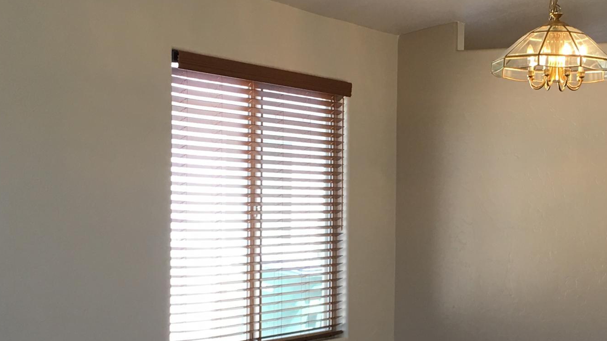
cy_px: 238
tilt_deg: -0.1
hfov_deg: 29.0
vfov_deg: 16.9
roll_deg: -1.2
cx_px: 494
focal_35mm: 71
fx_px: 1143
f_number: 2.2
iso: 32
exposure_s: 1/40
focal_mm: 4.15
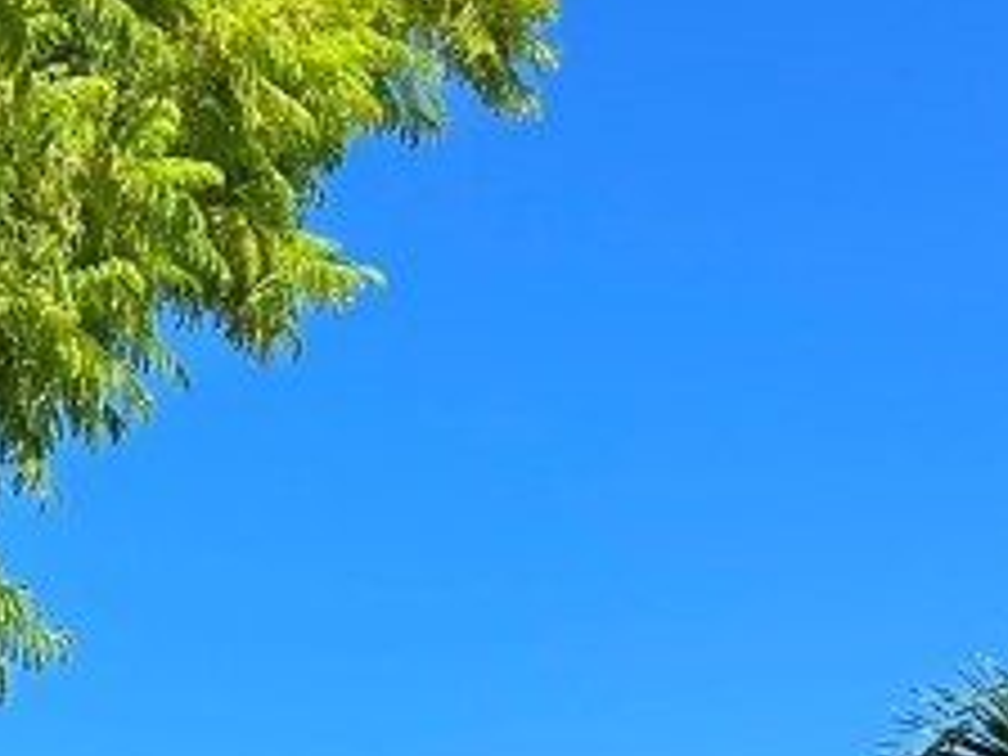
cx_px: -662
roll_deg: +0.3
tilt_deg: +7.3
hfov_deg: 14.9
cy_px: 1220
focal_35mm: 119
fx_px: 3465
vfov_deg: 11.8
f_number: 1.5
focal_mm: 5.7
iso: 50
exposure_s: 1/2353
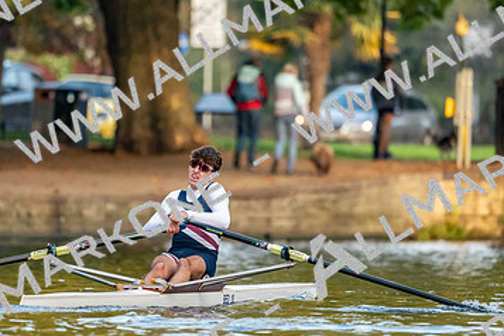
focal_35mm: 650
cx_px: 189
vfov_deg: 2.1
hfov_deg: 3.2
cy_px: 167
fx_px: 9099
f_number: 4.5
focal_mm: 400
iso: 3200
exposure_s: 1/2500
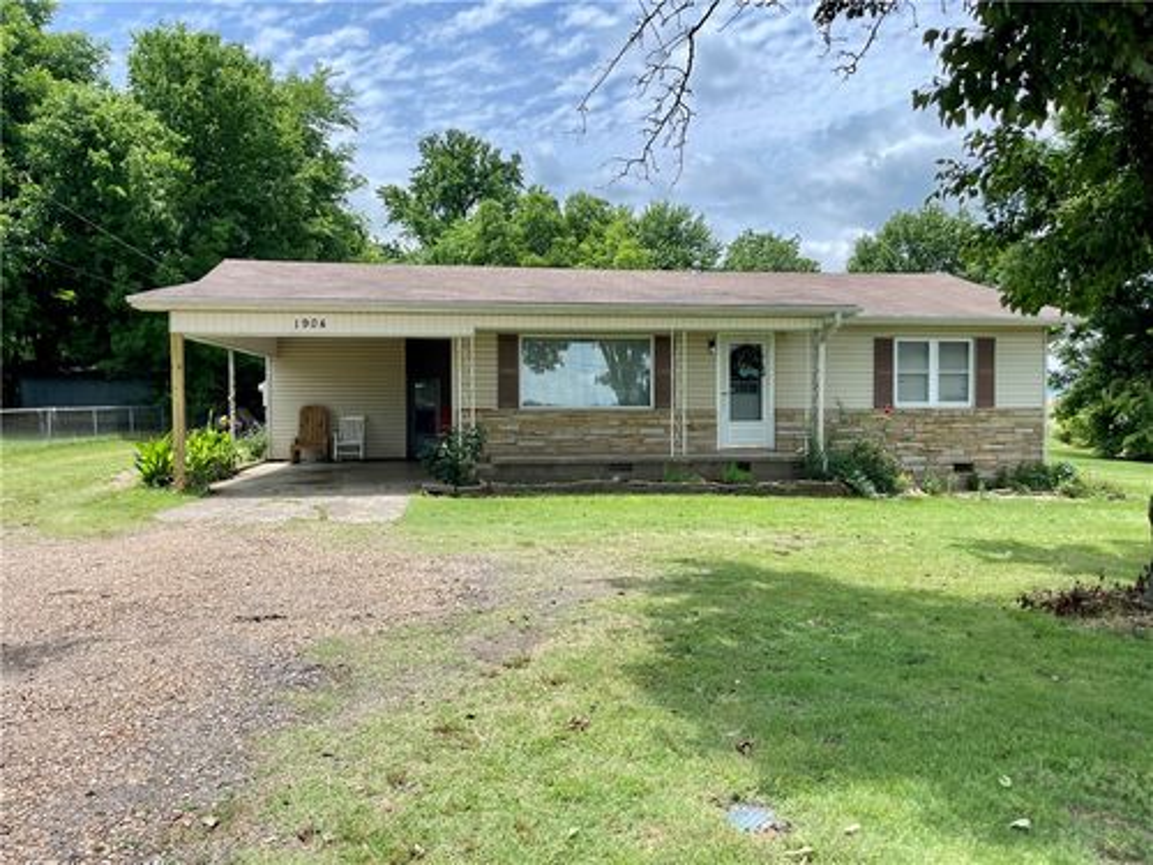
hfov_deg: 69.4
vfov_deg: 54.9
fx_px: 833
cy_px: 432
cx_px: 576
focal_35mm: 25
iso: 32
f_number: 1.6
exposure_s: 1/2488
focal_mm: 5.1
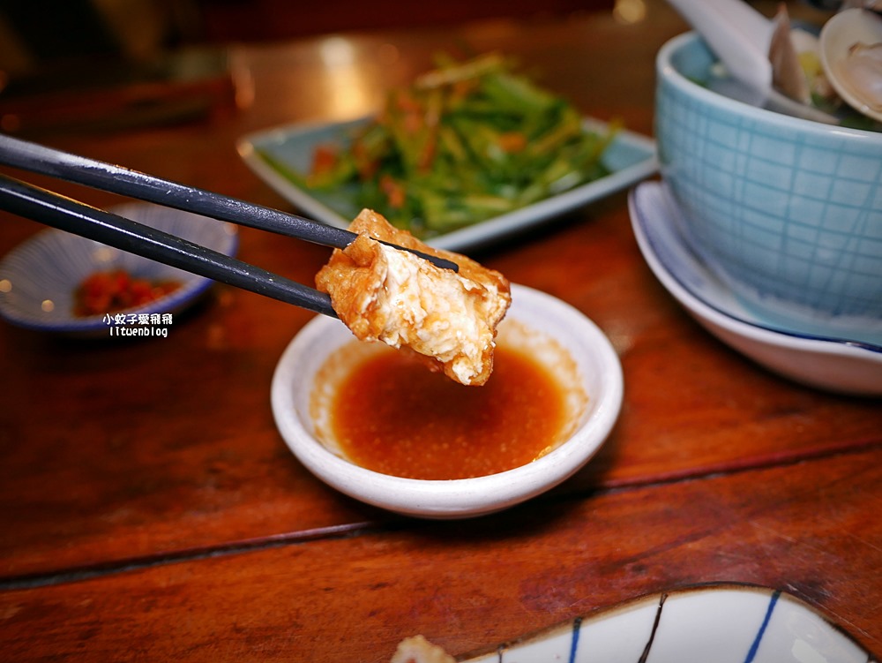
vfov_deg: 49.8
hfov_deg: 63.4
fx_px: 714
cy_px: 332
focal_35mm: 28
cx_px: 441
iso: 400
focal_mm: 14
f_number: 2.5
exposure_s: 1/60
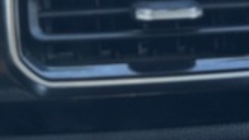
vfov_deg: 6.1
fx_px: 1255
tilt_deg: -2.9
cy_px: -196
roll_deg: +2.2
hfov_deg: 11.3
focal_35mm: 190
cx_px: 42
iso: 100
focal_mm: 6.76
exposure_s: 1/106
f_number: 1.78
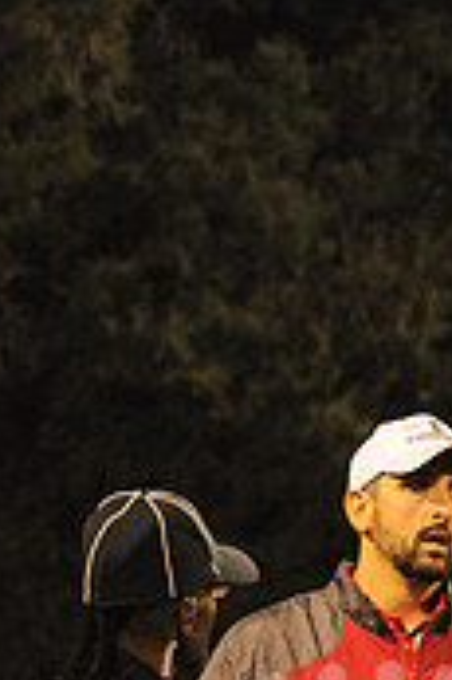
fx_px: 6340
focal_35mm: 336
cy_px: 1132
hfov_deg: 4.1
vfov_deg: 6.0
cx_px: 381
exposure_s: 1/125
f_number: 5.6
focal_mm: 100
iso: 6400
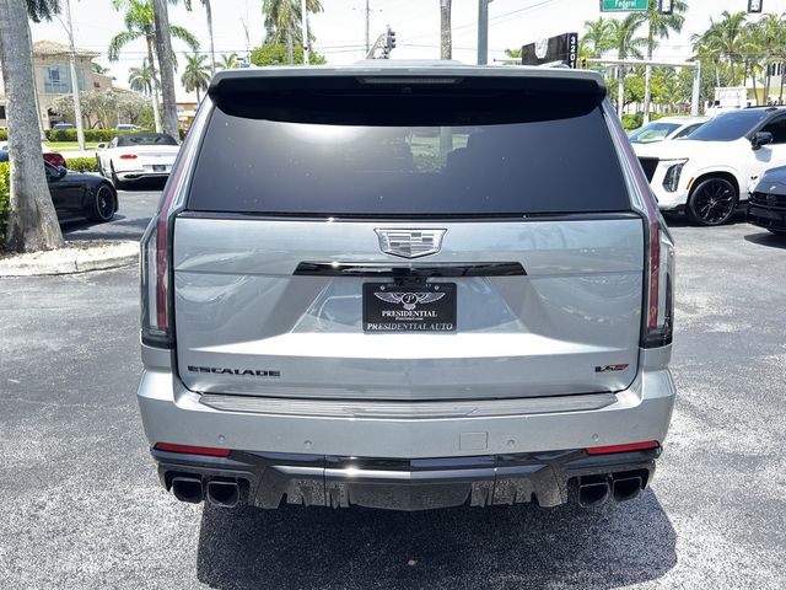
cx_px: 393
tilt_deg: -13.9
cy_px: 295
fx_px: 795
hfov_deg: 52.6
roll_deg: +0.4
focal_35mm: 35
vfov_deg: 40.7
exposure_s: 1/384
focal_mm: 6.76
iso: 100
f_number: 1.78
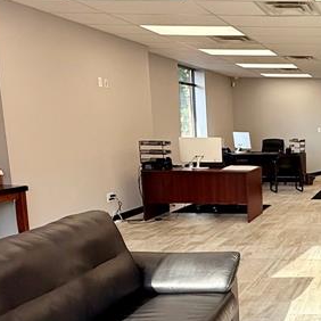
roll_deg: -1.1
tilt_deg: -8.7
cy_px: 205
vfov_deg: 37.3
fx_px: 472
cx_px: 388
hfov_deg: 31.3
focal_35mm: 45
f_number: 2.2
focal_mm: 2.22
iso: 50
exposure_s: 1/237
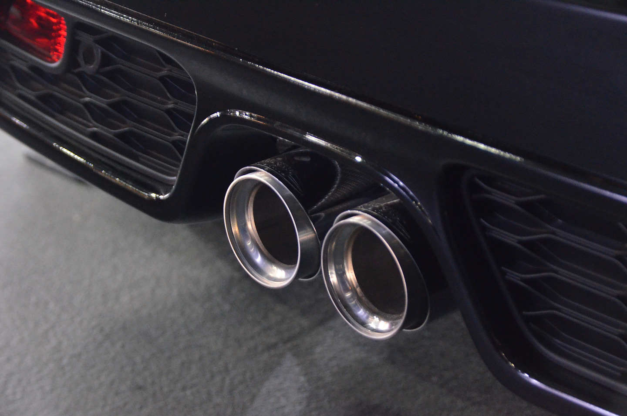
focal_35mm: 98
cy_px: 208
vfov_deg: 14.0
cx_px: 314
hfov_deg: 21.0
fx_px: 1695
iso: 4000
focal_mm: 65
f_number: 5
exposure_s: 1/3
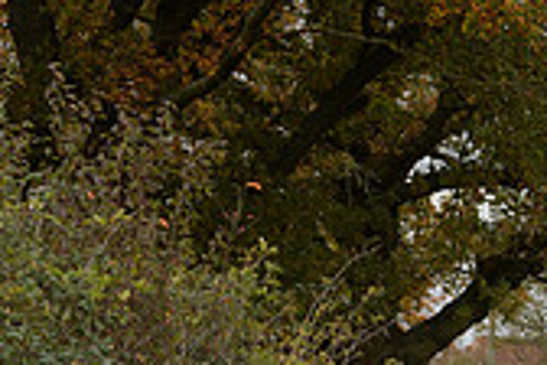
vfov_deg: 5.7
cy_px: 310
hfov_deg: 8.3
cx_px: 866
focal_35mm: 242
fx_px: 3677
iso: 1250
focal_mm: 70
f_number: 5
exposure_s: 1/640
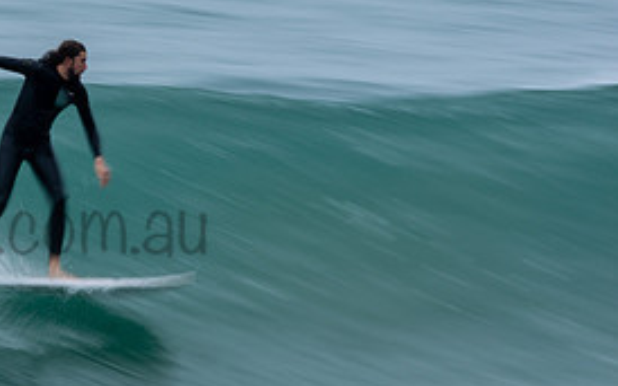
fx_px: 27257
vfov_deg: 0.8
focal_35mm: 1619
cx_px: -32
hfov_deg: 1.3
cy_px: 202
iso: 100
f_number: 22
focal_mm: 500
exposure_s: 1/20
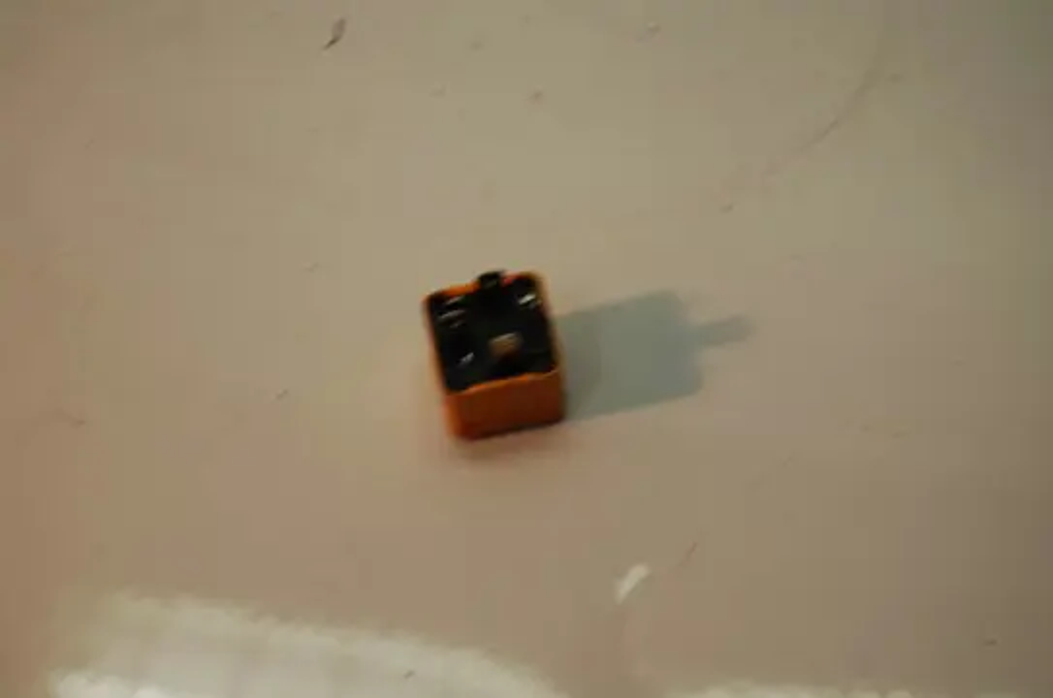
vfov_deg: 16.5
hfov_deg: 24.7
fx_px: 2409
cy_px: 349
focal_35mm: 82
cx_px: 526
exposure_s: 1/100
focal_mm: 55
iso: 400
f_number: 5.6
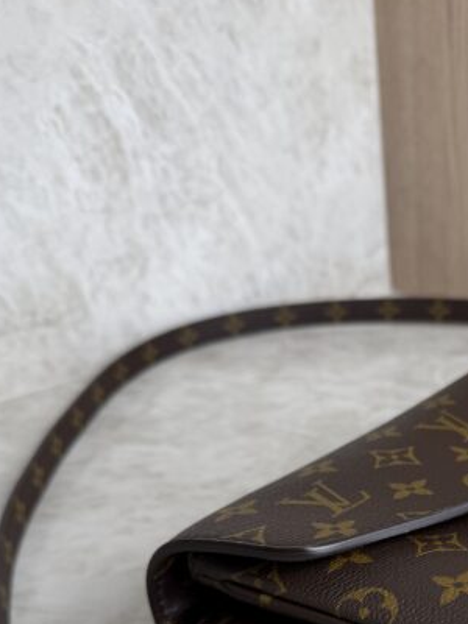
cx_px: 448
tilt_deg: -33.3
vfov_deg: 36.2
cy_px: 607
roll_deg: +1.5
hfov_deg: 28.7
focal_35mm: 48
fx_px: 865
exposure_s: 1/120
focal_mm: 6.76
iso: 80
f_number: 1.78
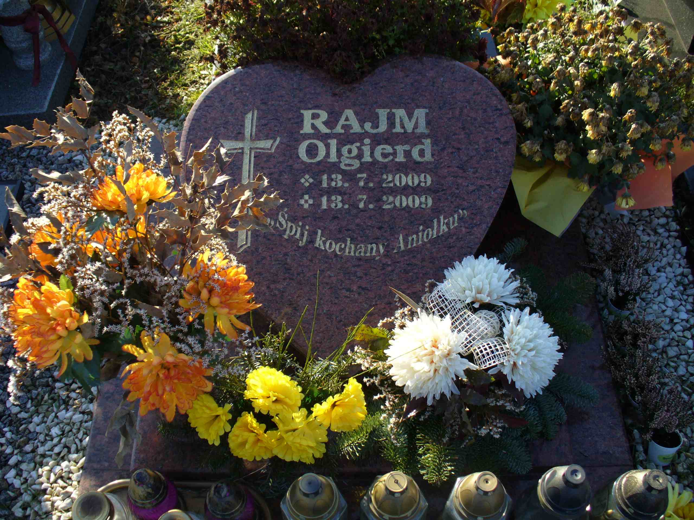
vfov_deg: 38.7
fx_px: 742
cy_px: 260
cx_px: 347
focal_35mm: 37
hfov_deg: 50.1
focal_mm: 6.1
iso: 80
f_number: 2.8
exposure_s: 1/320
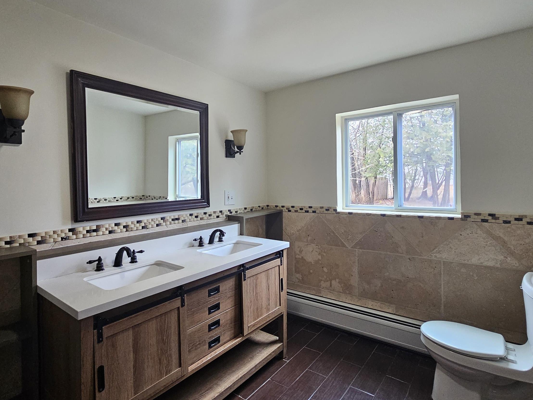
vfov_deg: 71.5
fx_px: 277
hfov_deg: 87.7
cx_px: 250
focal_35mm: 18
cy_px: 190
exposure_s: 1/60
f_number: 2.2
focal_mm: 2.2
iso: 320
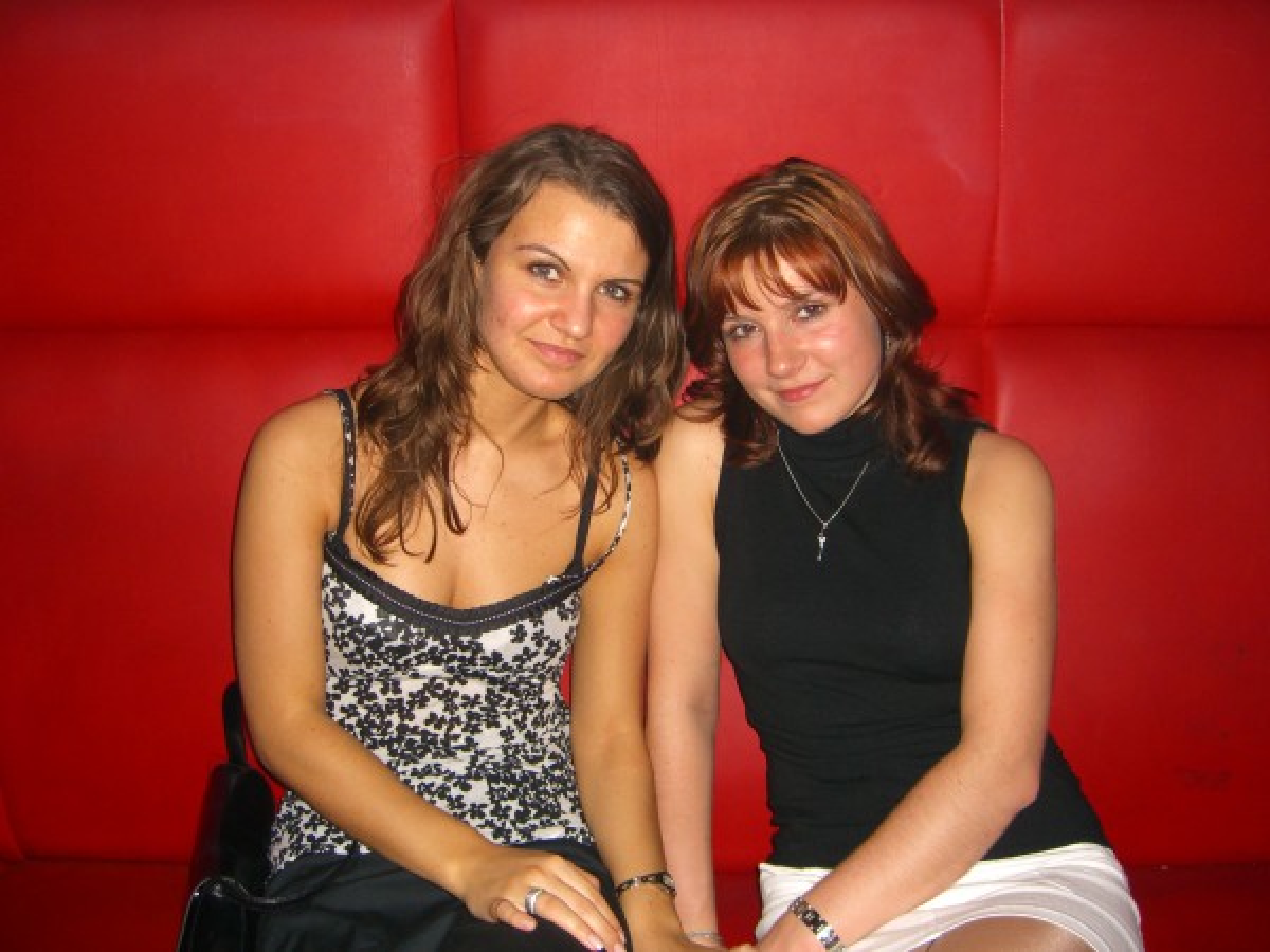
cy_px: 476
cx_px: 635
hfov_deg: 49.0
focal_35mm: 38
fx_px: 1394
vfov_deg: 37.7
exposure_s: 1/60
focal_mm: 7.9
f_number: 2.8
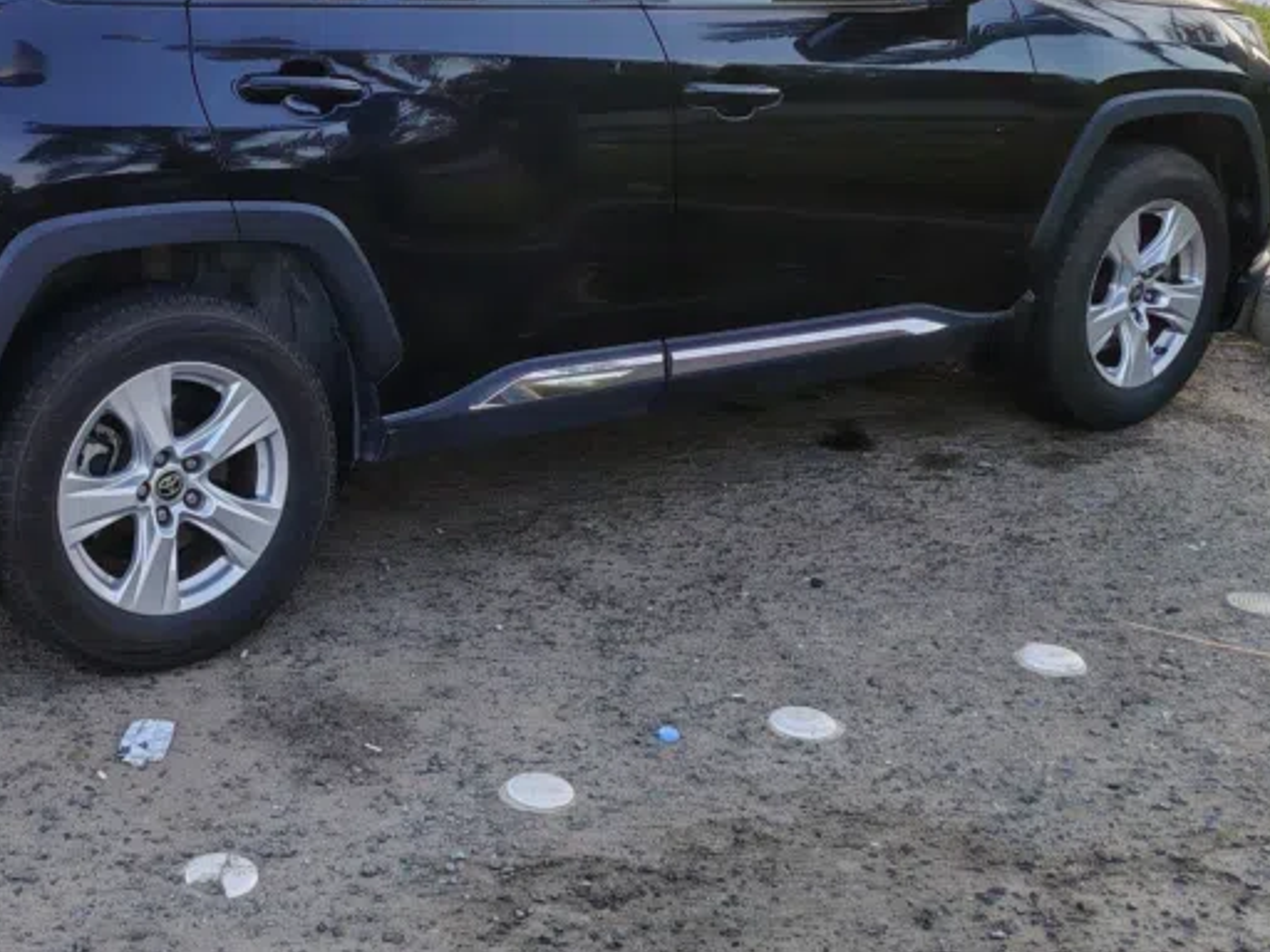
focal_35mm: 48
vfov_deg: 30.1
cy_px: 322
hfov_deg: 37.5
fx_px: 1761
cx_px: 171
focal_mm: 5.25
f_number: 1.75
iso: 100
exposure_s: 1/319
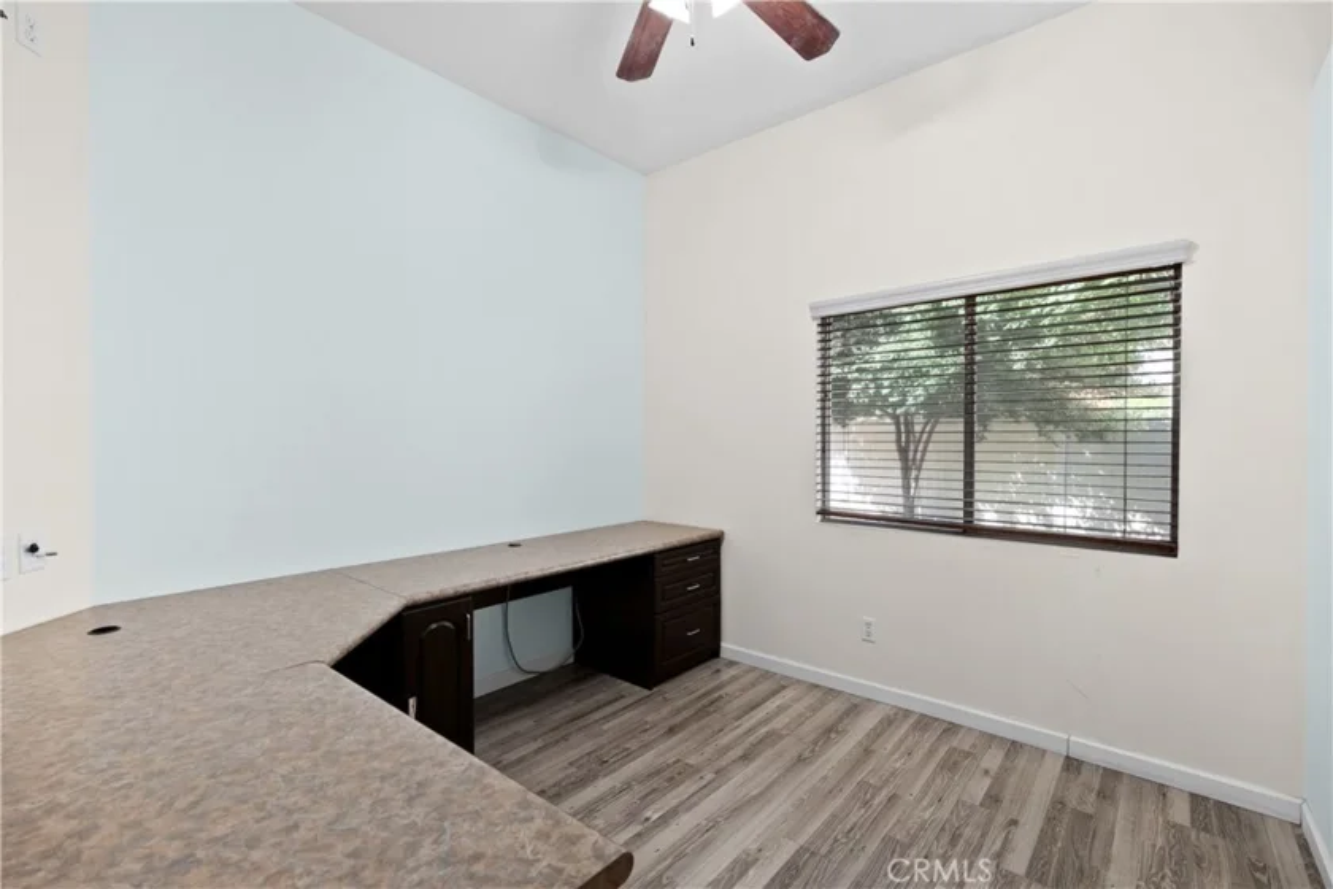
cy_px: 444
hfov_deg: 96.7
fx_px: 592
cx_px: 666
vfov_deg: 73.7
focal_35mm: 16
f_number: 4
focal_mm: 16
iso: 500
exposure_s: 1/15
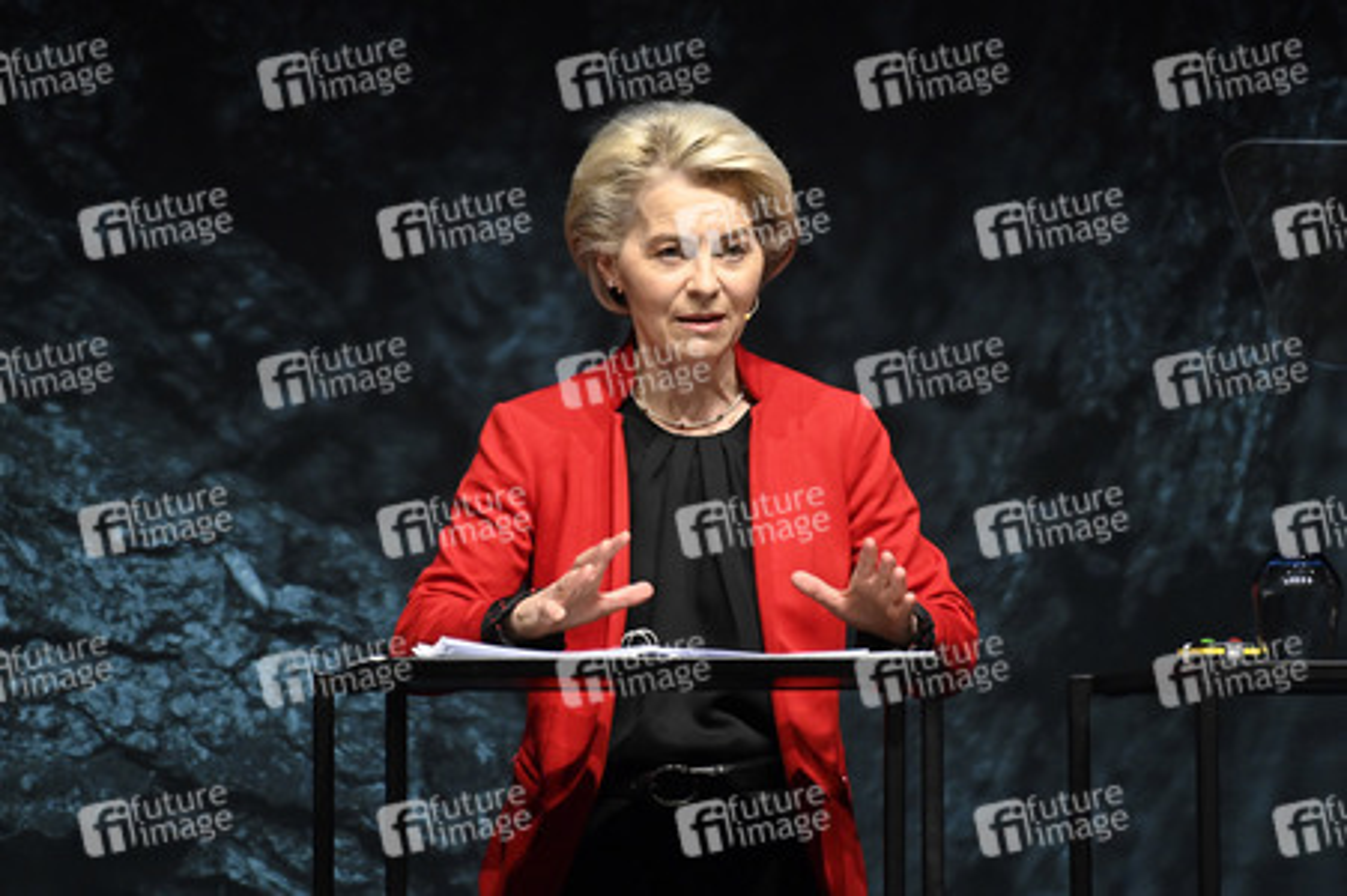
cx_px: 674
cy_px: 448
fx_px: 18694
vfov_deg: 2.7
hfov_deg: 4.1
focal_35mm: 500
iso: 8000
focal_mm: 500
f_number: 5.6
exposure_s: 1/320
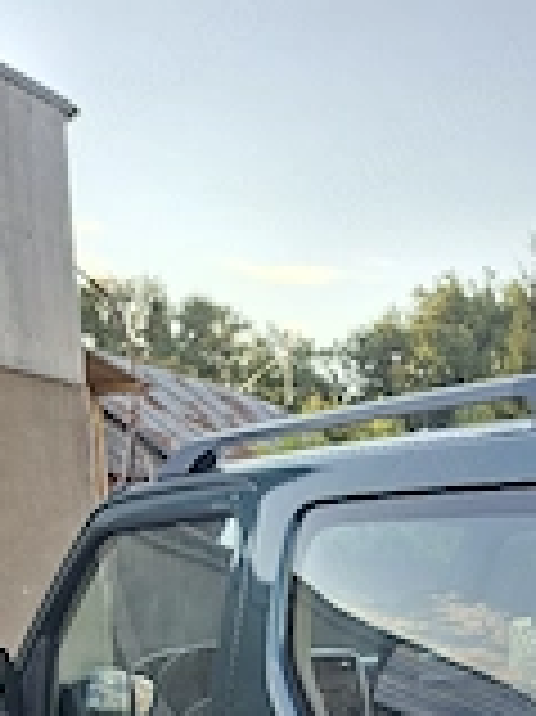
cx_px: 554
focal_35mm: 58
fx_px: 1199
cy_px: 860
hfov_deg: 23.9
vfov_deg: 28.8
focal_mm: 5.54
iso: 50
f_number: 1.8
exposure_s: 1/312
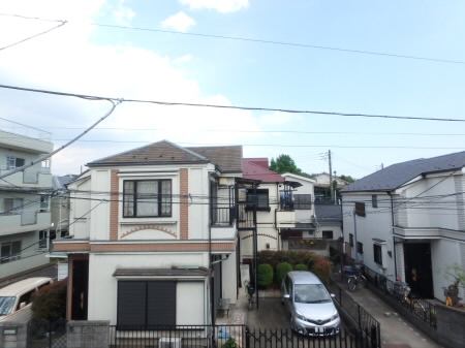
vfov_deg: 63.4
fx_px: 282
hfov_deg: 79.0
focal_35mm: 21
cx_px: 232
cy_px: 174
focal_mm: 3.7
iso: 800
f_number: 6
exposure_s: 1/1600
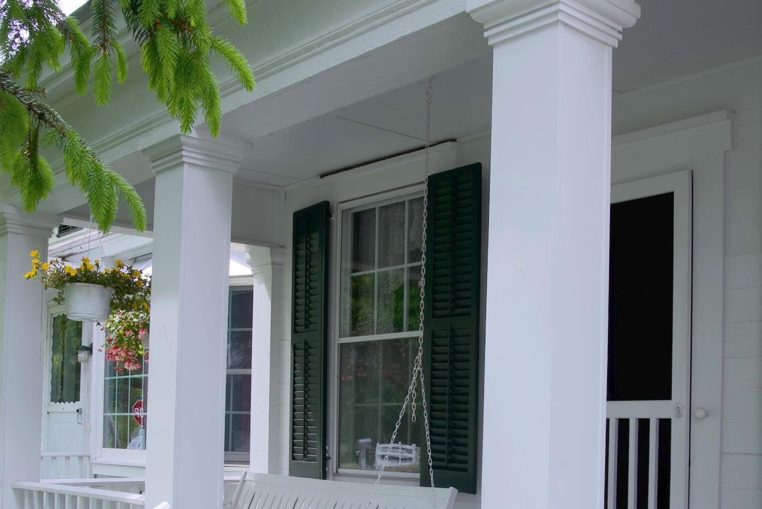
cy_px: 455
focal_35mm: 46
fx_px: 974
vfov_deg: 28.2
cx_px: 456
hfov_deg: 42.5
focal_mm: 24
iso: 100
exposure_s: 1/30
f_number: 16
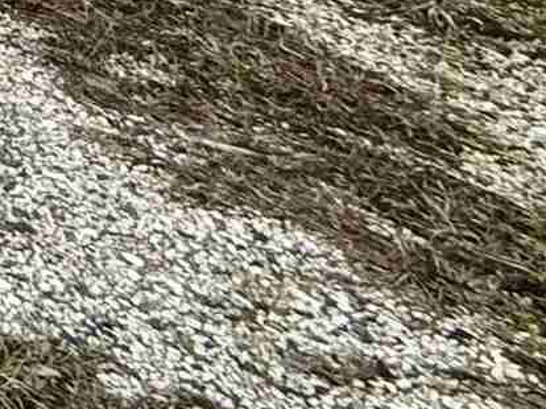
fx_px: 1639
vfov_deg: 10.0
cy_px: -868
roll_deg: +0.2
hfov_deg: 9.6
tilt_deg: +0.1
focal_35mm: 104
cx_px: -1372
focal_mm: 2.22
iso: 50
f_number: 2.2
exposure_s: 1/1431
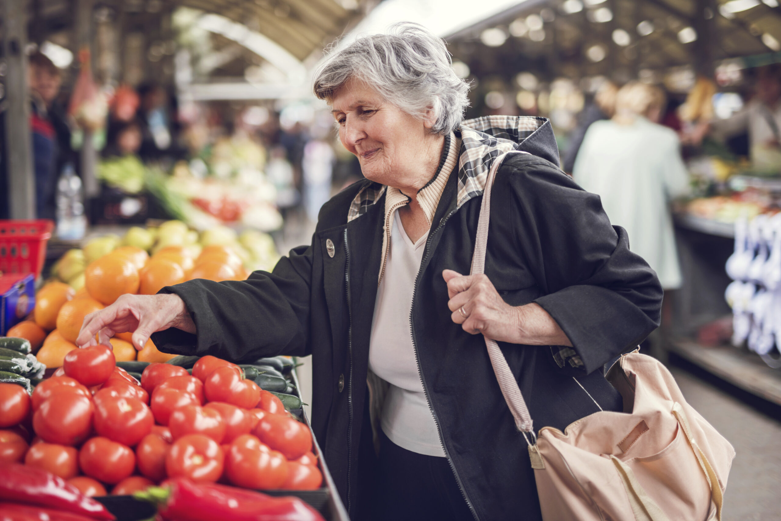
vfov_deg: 27.0
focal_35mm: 50
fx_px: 1085
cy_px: 260
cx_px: 390
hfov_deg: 39.6
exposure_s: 1/125
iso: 200
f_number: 1.4
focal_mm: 50
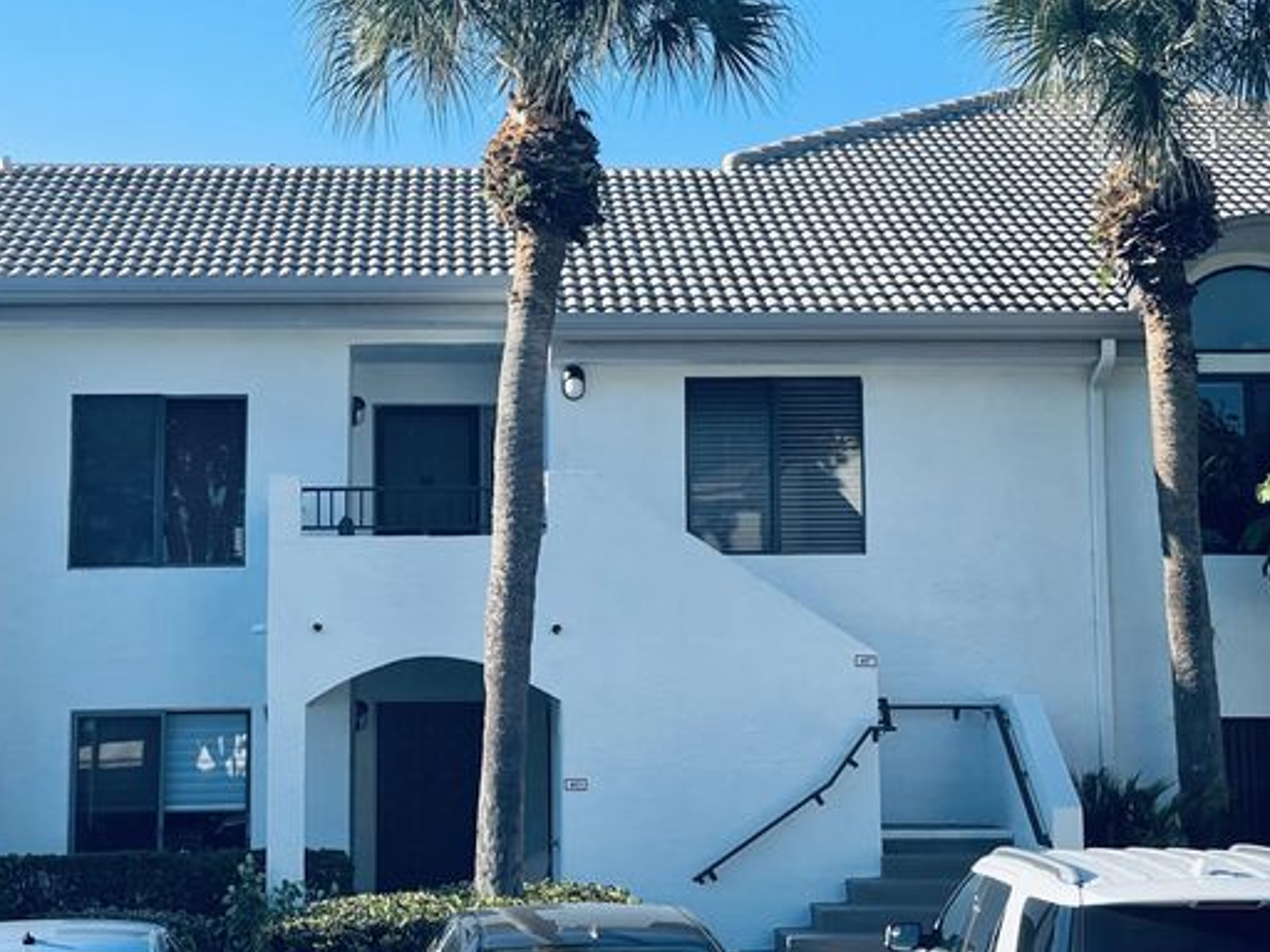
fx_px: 2935
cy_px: 397
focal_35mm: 80
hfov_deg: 24.4
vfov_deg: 18.4
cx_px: 603
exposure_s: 1/652
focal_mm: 7.5
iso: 20
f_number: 2.2
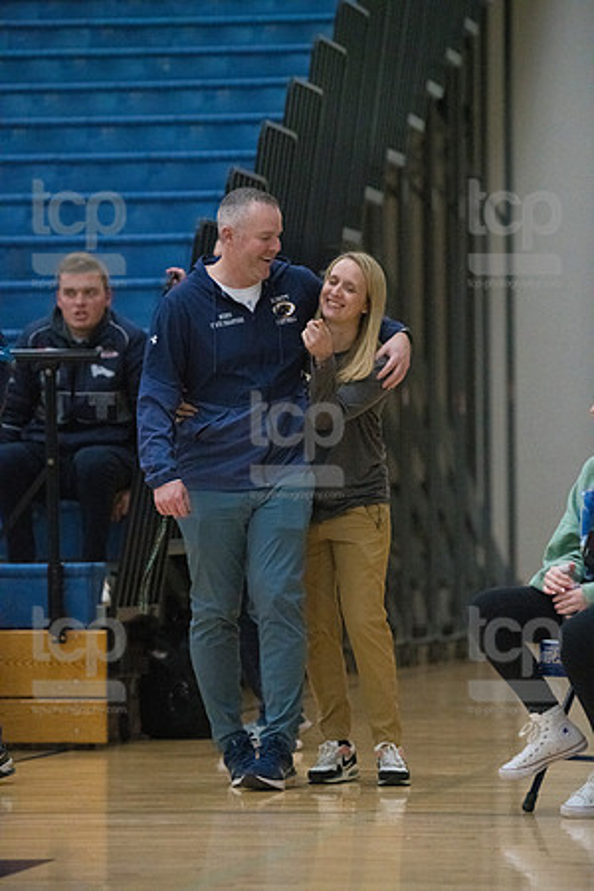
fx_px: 4455
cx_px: 297
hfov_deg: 7.6
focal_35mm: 180
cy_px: 446
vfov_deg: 11.4
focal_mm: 180
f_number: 3.5
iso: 6400
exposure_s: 1/1600
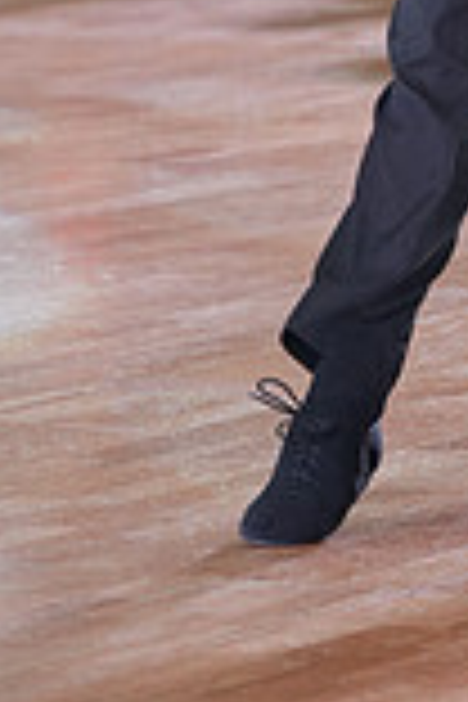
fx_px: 7117
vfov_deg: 5.6
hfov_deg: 3.7
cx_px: 866
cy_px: -351
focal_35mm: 365
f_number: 4
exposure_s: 1/320
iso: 1600
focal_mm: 98
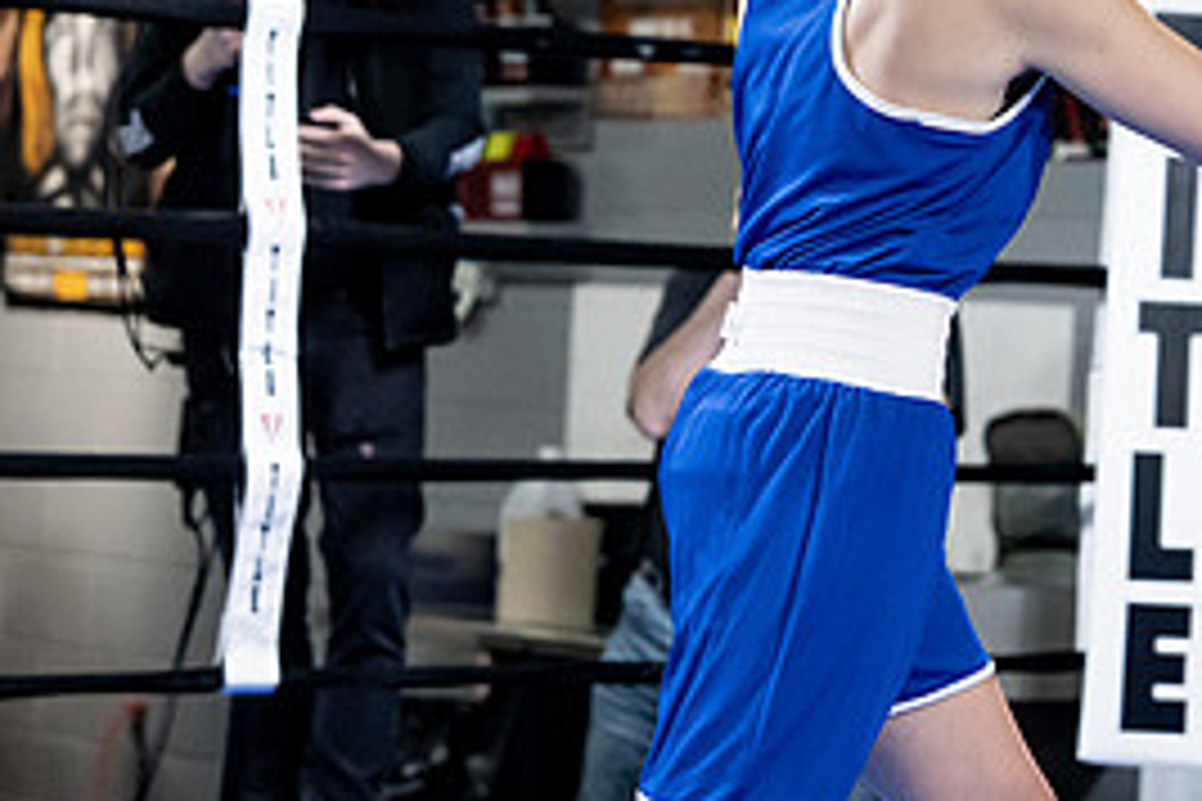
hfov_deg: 13.3
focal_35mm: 152
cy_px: 214
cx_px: 1220
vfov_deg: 9.0
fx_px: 5075
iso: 8000
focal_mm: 70
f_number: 2.8
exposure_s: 1/1000
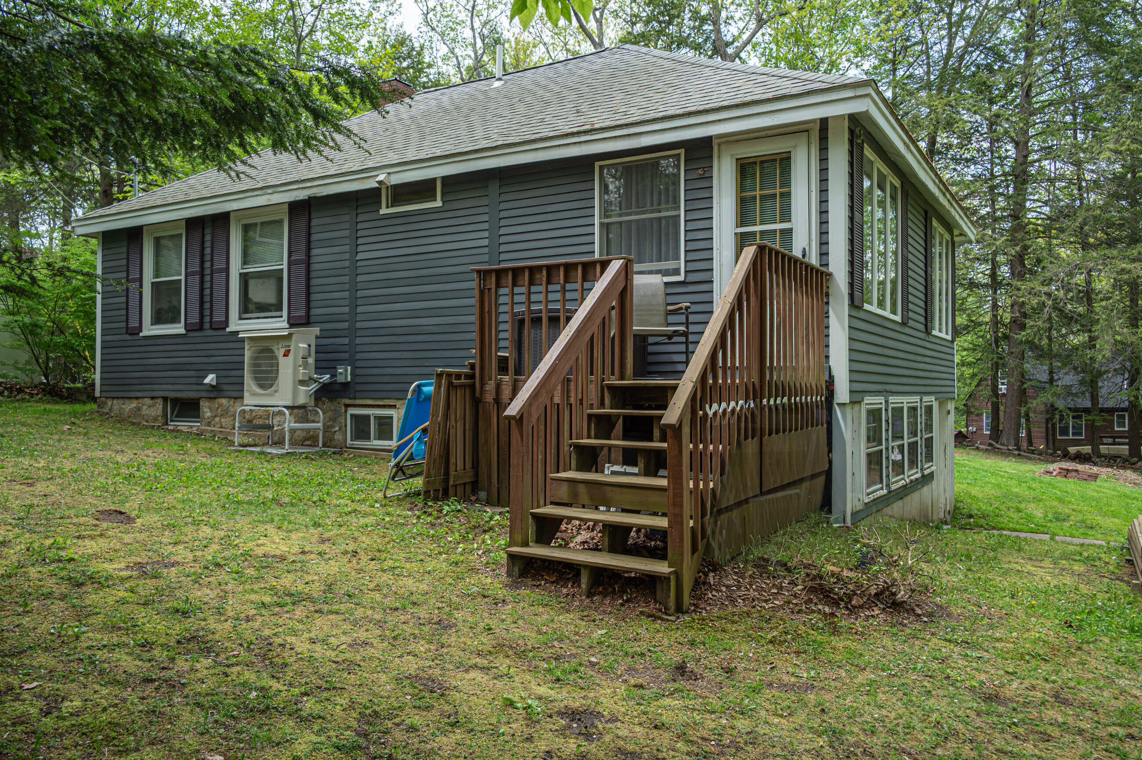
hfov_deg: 65.5
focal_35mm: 28
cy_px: 380
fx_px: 888
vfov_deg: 46.3
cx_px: 571
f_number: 5.6
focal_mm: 28
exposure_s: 1/200
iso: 110
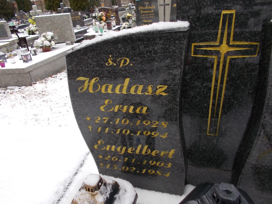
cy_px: 102
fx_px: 204
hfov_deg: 67.3
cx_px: 136
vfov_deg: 53.1
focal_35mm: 26
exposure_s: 1/125
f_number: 3.2
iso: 80
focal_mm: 4.6
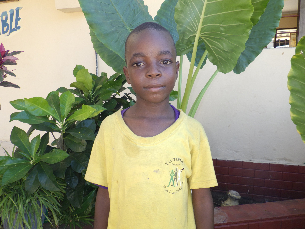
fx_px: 194
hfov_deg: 76.4
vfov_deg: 61.1
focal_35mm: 22
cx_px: 152
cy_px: 114
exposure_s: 1/100
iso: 125
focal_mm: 5
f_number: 3.5
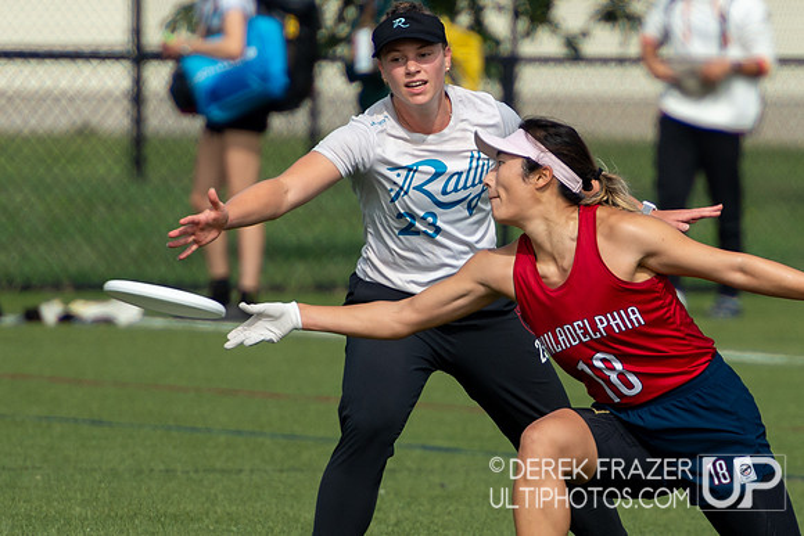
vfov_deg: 1.4
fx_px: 22126
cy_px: 230
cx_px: 601
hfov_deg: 2.1
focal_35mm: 991
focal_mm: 400
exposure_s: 1/2000
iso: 280
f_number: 5.6
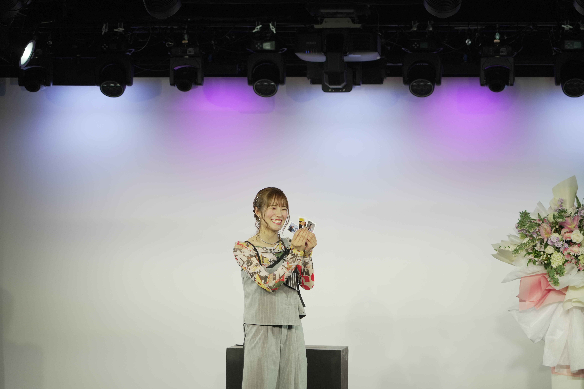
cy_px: 194
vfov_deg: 13.0
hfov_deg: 19.5
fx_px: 1703
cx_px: 292
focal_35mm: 105
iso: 1250
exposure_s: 1/320
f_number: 4
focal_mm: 105
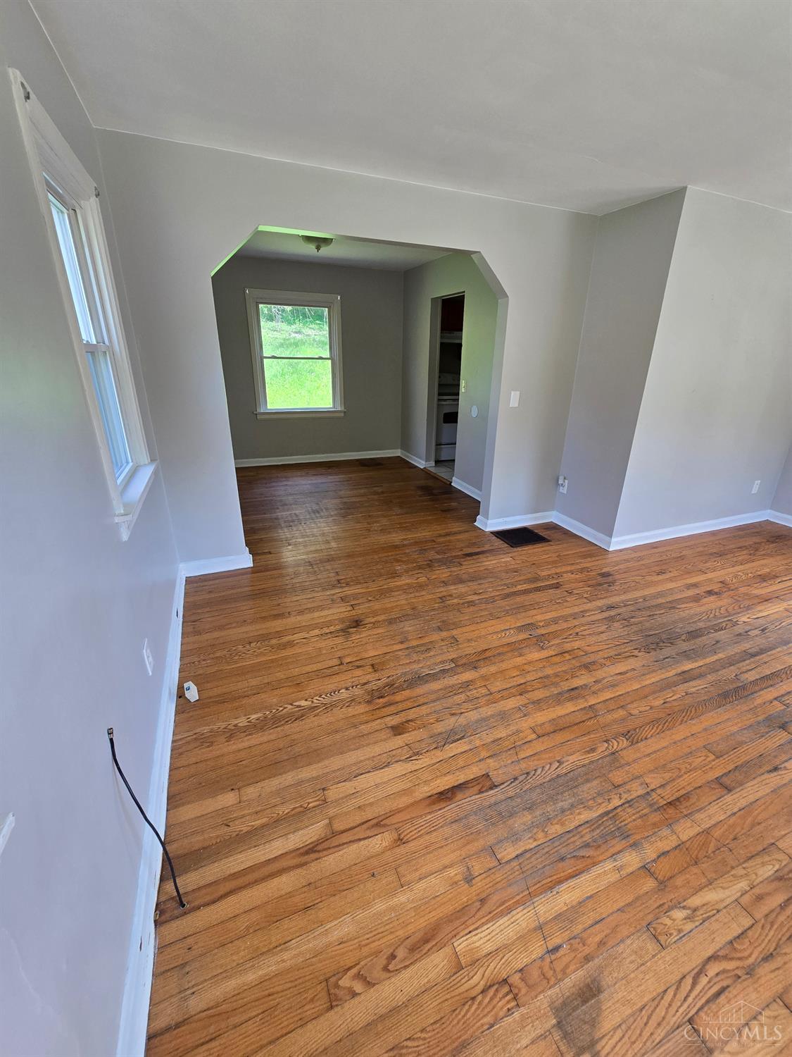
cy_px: 528
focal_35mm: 13
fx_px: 397
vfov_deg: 106.2
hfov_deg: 89.9
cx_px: 396
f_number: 2.2
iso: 100
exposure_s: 1/120
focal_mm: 2.2
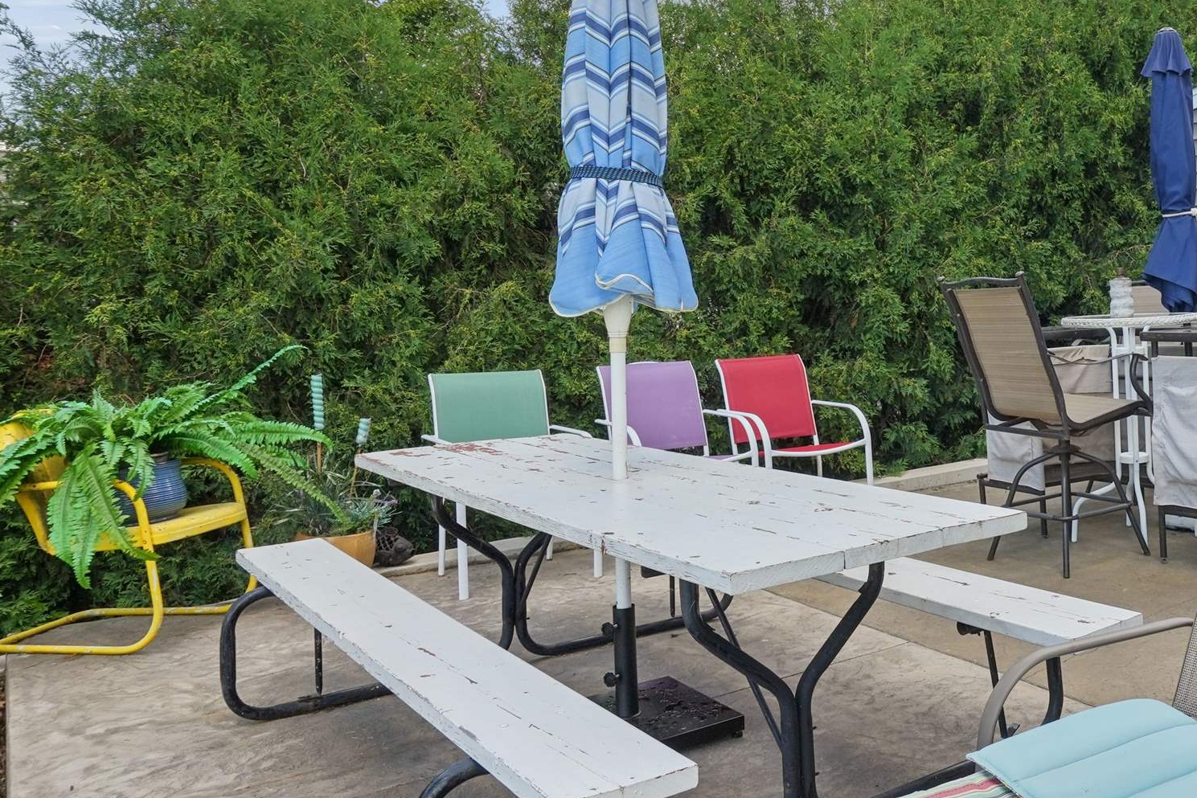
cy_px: 293
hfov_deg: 51.7
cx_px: 1036
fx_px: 1097
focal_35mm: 33
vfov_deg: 39.7
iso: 200
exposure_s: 1/200
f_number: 10
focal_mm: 16
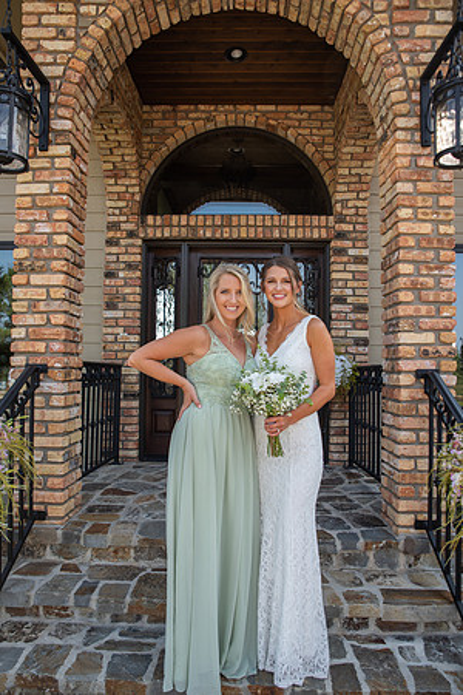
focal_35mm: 24
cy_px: 348
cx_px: 232
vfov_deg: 73.7
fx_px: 463
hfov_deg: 53.1
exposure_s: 1/160
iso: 125
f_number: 4.5
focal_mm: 24
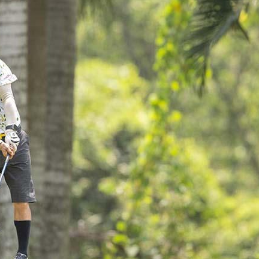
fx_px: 6391
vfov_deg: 2.3
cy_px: 112
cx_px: 127
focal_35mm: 755
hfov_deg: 2.3
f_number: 3.5
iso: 1000
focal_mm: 400
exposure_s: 1/2500
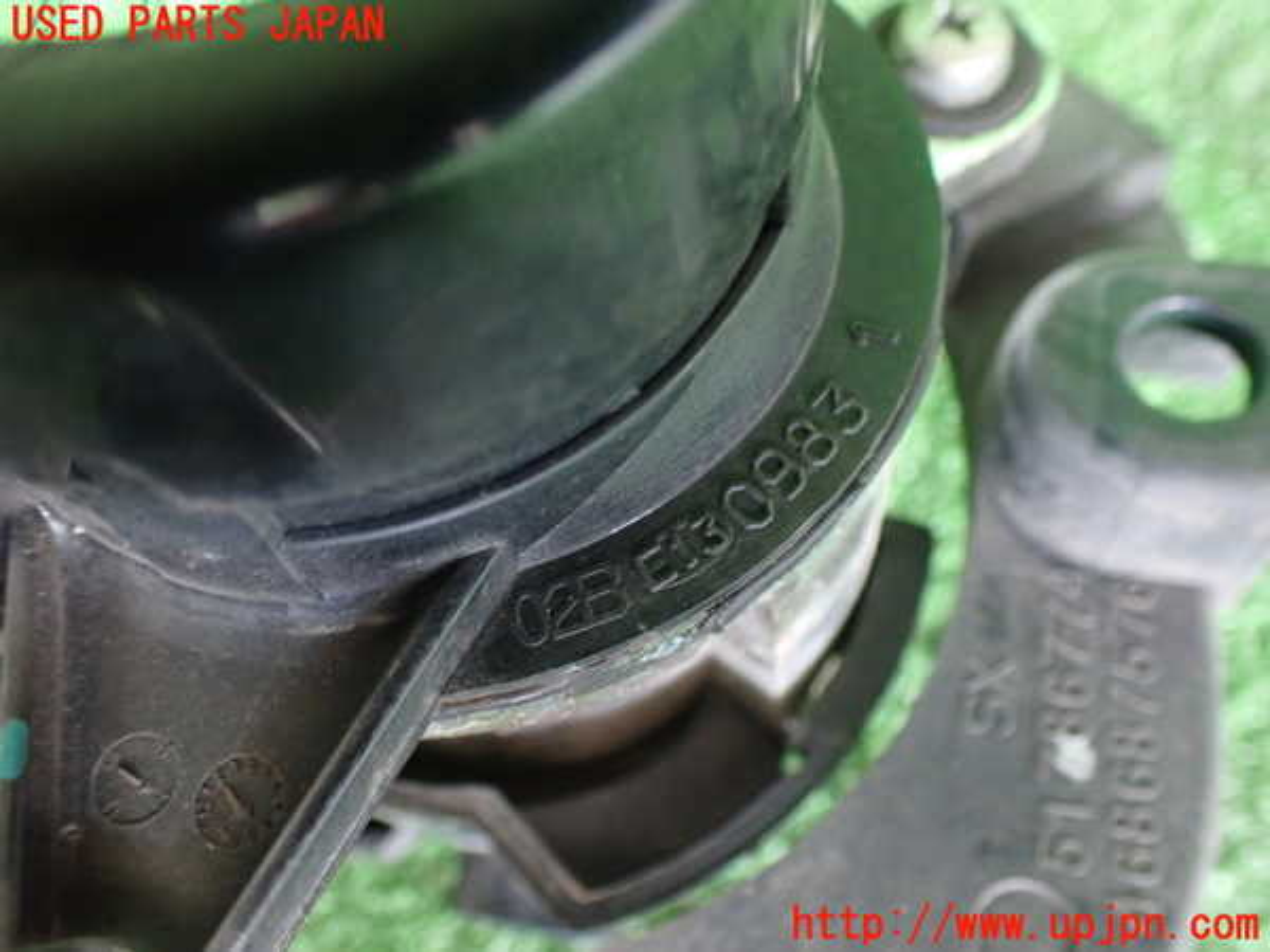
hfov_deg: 60.0
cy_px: 476
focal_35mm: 30
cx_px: 635
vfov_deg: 46.8
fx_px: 1101
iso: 800
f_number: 2.3
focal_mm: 5.4
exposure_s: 1/30
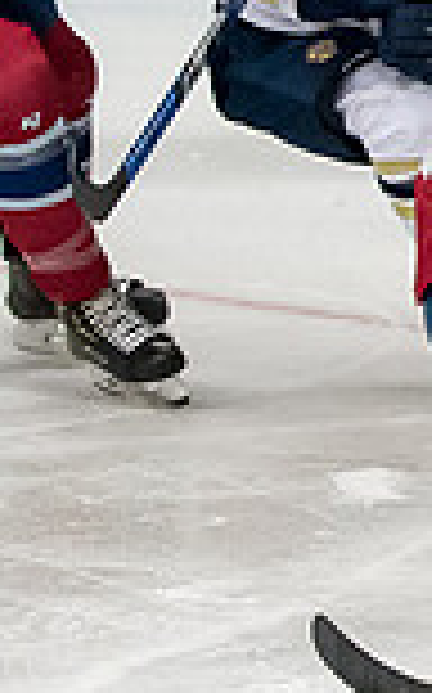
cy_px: 265
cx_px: 1453
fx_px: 11682
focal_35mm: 619
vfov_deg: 3.4
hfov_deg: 2.1
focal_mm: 82
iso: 2500
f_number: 3.2
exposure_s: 1/800
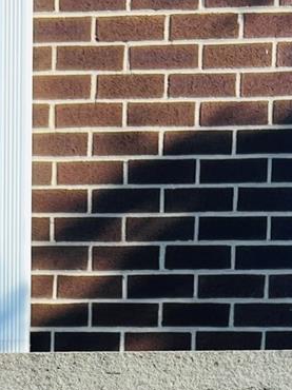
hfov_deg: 13.6
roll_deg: -1.8
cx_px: 48
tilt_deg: -5.1
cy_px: 657
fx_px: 1216
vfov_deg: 16.0
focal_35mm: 108
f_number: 1.5
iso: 50
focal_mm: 5.7
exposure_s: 1/1412
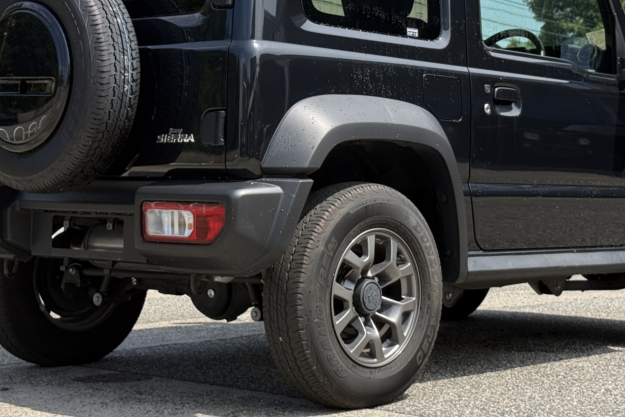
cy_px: 136
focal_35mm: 84
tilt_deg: +1.9
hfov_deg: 24.2
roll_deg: -1.2
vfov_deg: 16.2
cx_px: 363
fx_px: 1458
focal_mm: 6.76
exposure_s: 1/2494
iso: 64
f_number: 1.78
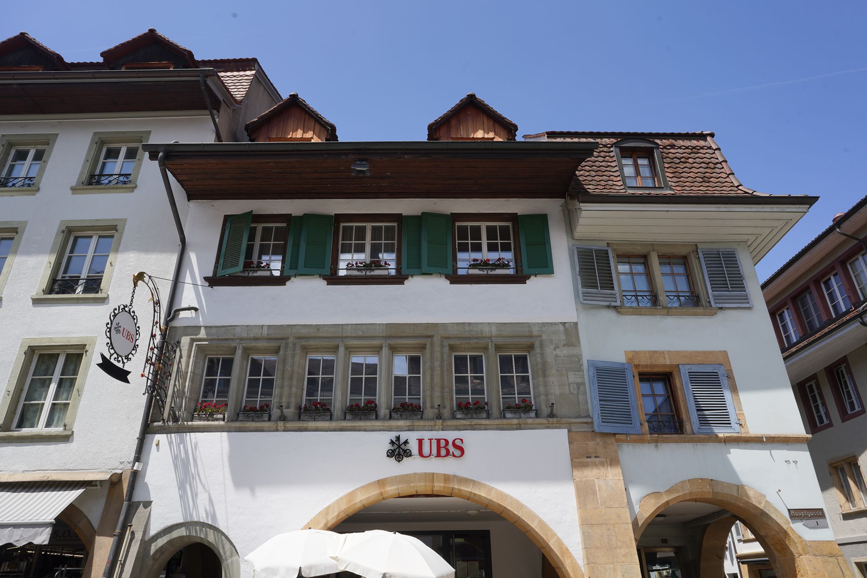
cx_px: 434
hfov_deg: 73.7
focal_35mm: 24
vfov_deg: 53.1
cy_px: 289
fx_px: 578
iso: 100
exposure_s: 1/100
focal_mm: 24
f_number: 14
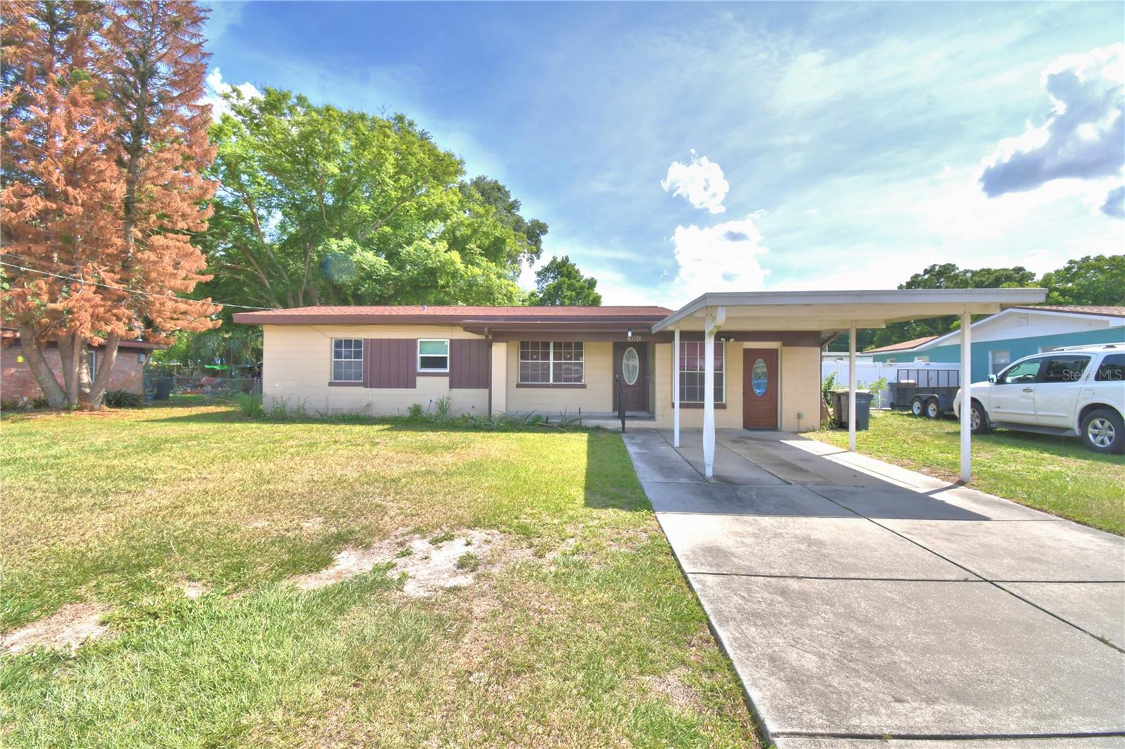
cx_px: 562
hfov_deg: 100.4
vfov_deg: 77.3
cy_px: 374
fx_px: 469
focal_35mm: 15
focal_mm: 10
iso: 100
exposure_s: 1/250
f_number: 11
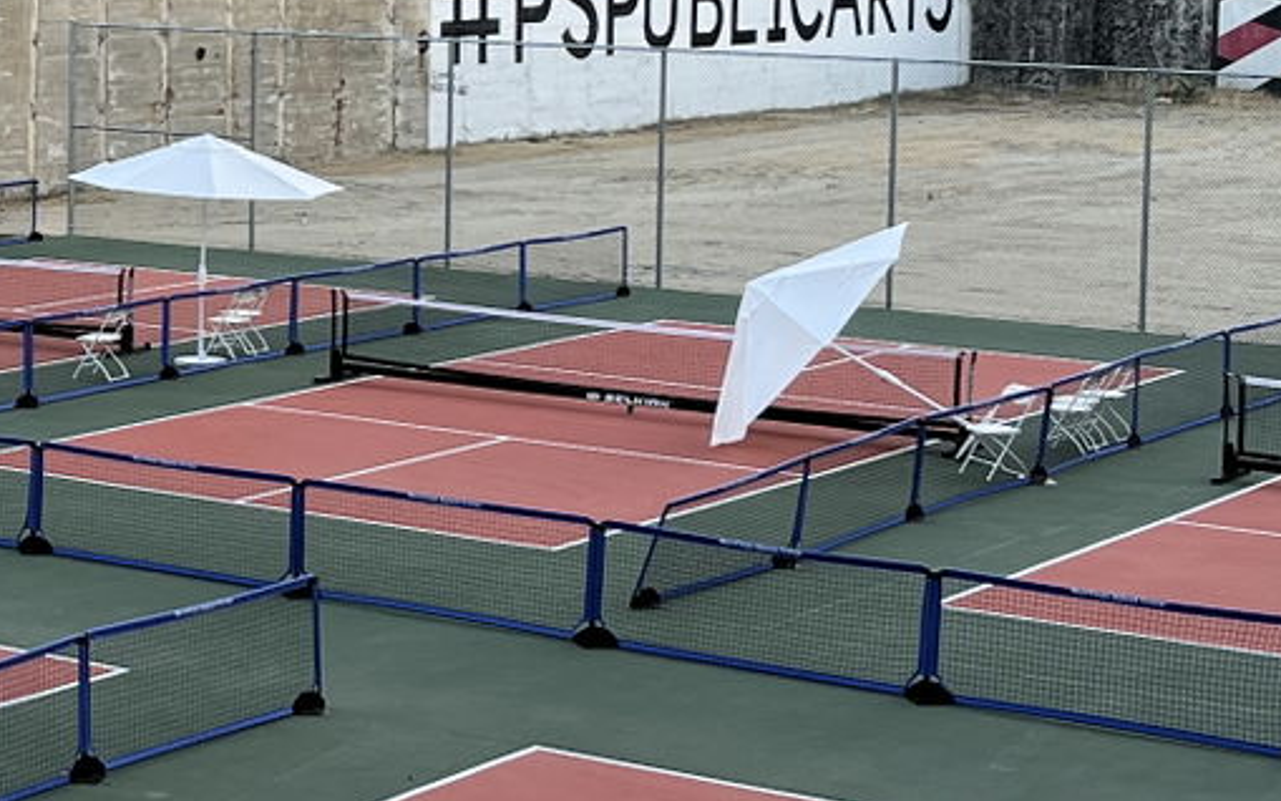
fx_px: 3630
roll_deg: -0.3
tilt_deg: -4.6
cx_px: -108
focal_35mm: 104
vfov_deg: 12.5
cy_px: 123
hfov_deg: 19.2
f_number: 1.6
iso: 50
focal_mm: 5.1
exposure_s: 1/121
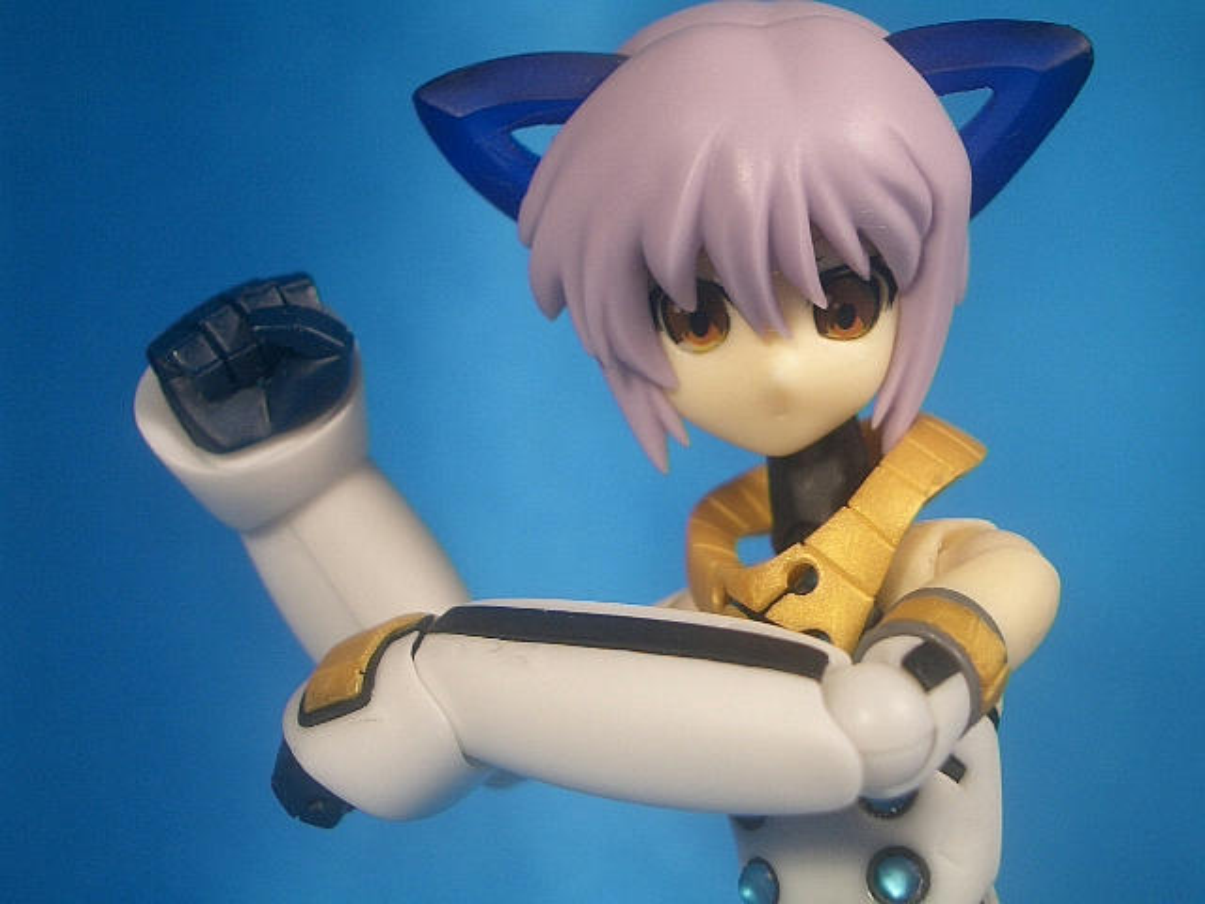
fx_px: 1706
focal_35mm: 49
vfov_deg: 29.7
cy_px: 452
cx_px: 602
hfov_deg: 38.9
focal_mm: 8.2
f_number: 3.1
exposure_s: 1/60
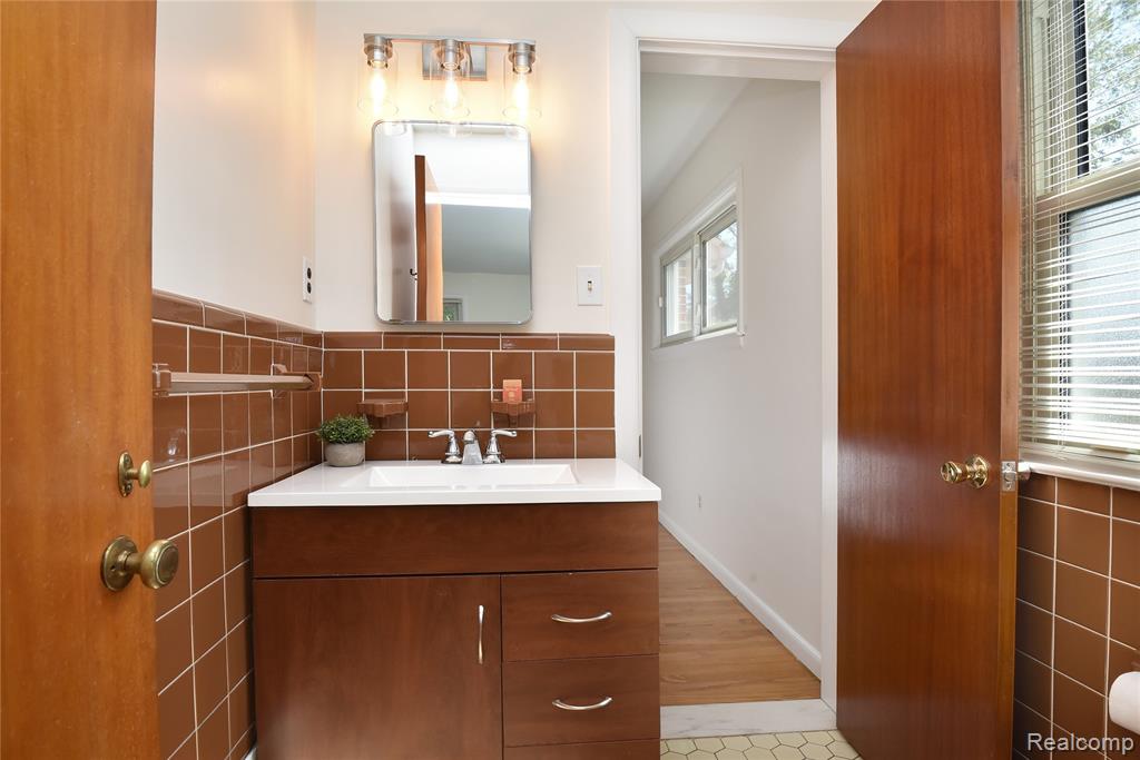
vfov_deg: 70.5
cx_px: 570
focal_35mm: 17
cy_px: 380
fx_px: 538
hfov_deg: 93.3
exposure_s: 1/60
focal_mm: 17
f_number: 11
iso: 640
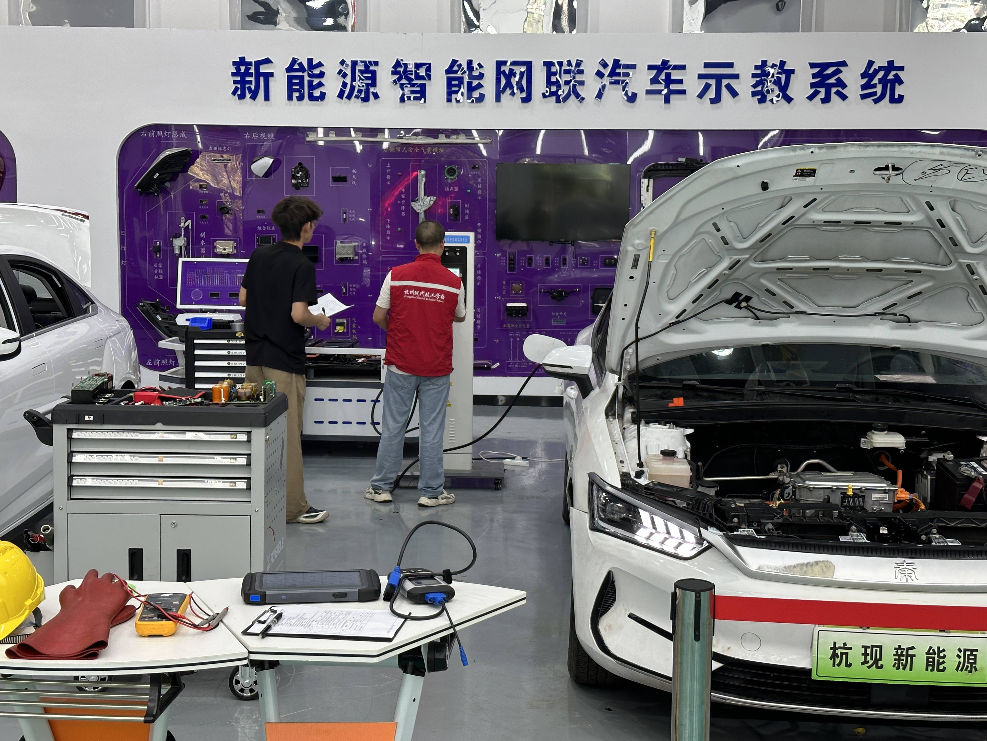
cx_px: 494
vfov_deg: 30.3
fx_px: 1369
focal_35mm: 48
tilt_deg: -6.7
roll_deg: -1.0
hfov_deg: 39.7
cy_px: 370
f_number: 1.78
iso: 50
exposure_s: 1/100
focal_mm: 6.86
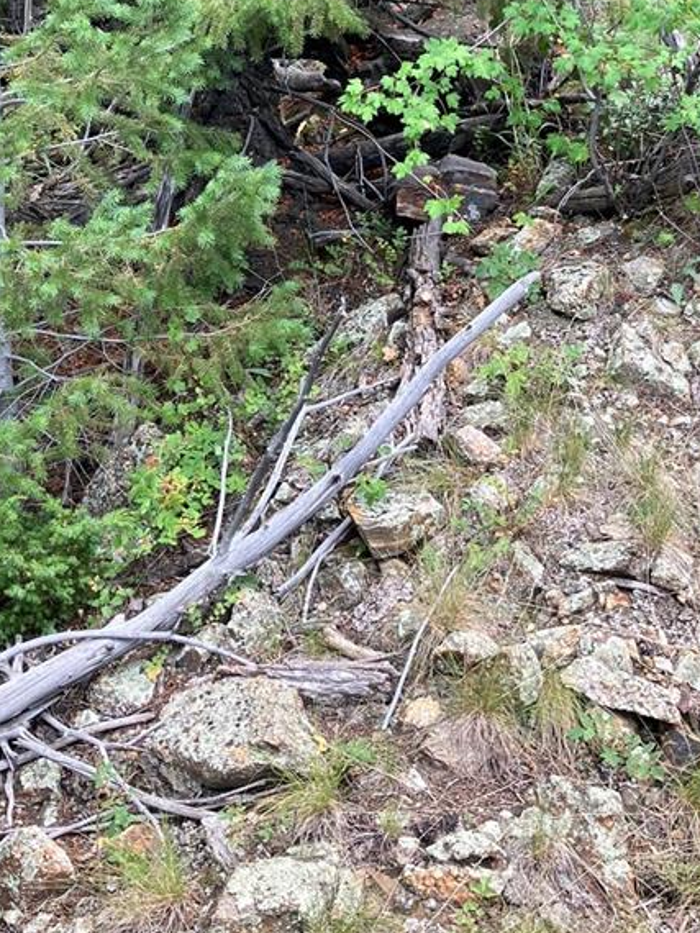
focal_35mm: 59
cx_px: 302
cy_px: 39
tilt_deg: -3.6
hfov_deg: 24.8
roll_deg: +2.3
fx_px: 1590
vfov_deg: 30.7
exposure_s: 1/121
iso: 25
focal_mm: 3.99
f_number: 1.8
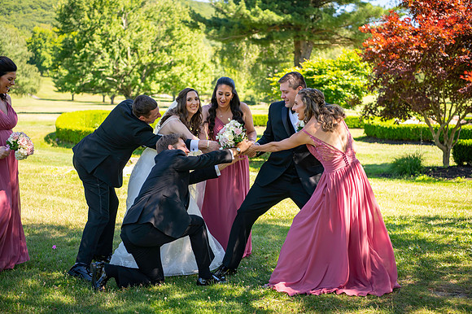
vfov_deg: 26.0
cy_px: 157
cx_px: 236
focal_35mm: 52
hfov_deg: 38.2
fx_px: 681
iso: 100
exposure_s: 1/250
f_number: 3.2
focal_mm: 52
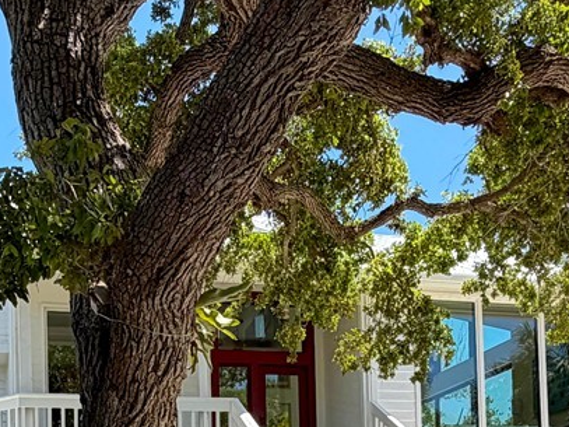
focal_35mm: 55
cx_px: 165
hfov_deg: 34.4
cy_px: 567
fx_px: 904
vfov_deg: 23.3
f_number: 2.2
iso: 40
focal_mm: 2.2
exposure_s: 1/607
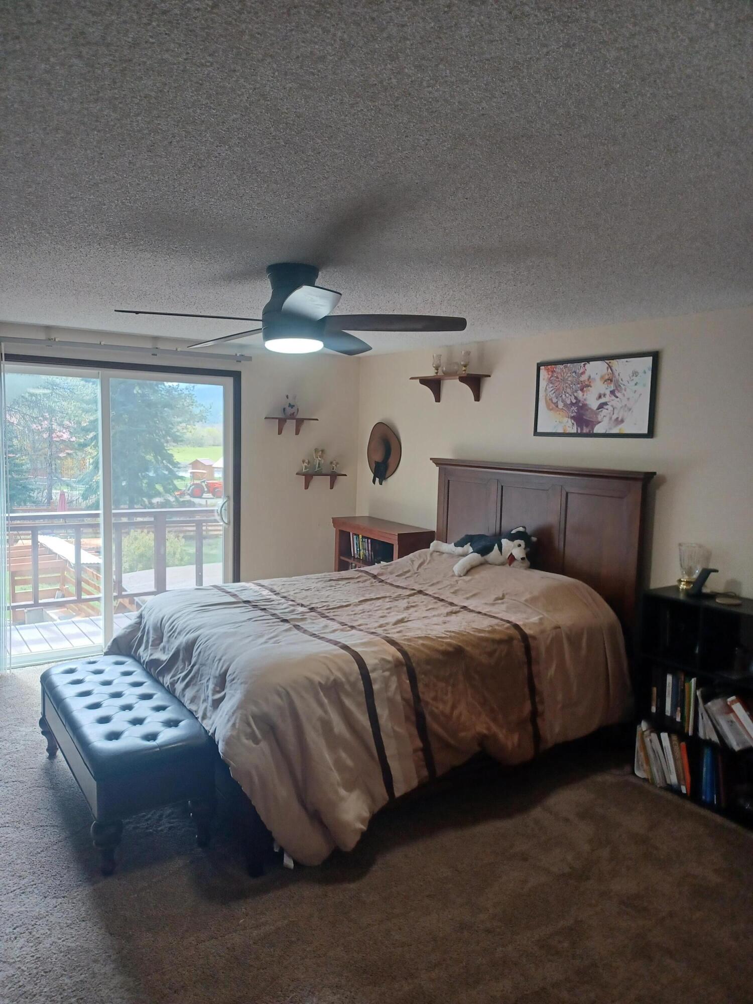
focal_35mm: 25
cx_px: 376
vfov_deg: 69.4
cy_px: 502
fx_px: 725
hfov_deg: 54.9
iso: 200
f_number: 1.8
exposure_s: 1/60
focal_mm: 4.6
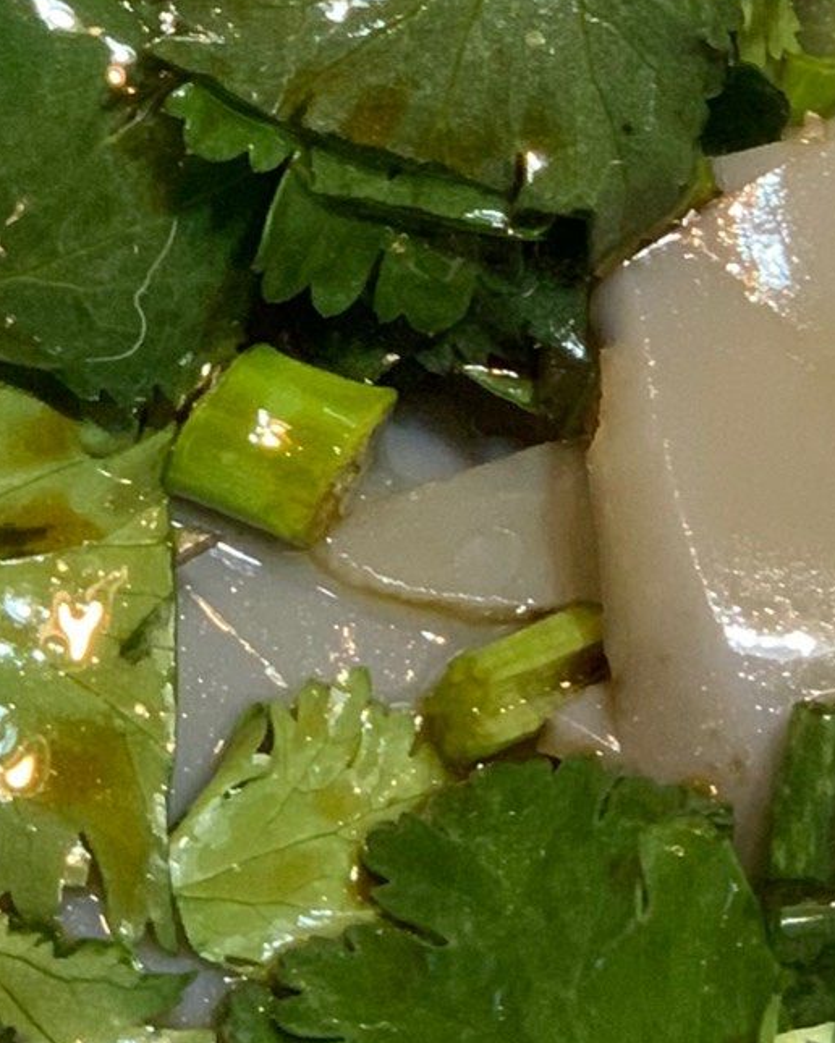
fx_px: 6642
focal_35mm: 215
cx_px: 508
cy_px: 252
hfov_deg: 7.2
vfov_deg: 9.0
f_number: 2.4
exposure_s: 1/50
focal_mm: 6
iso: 160
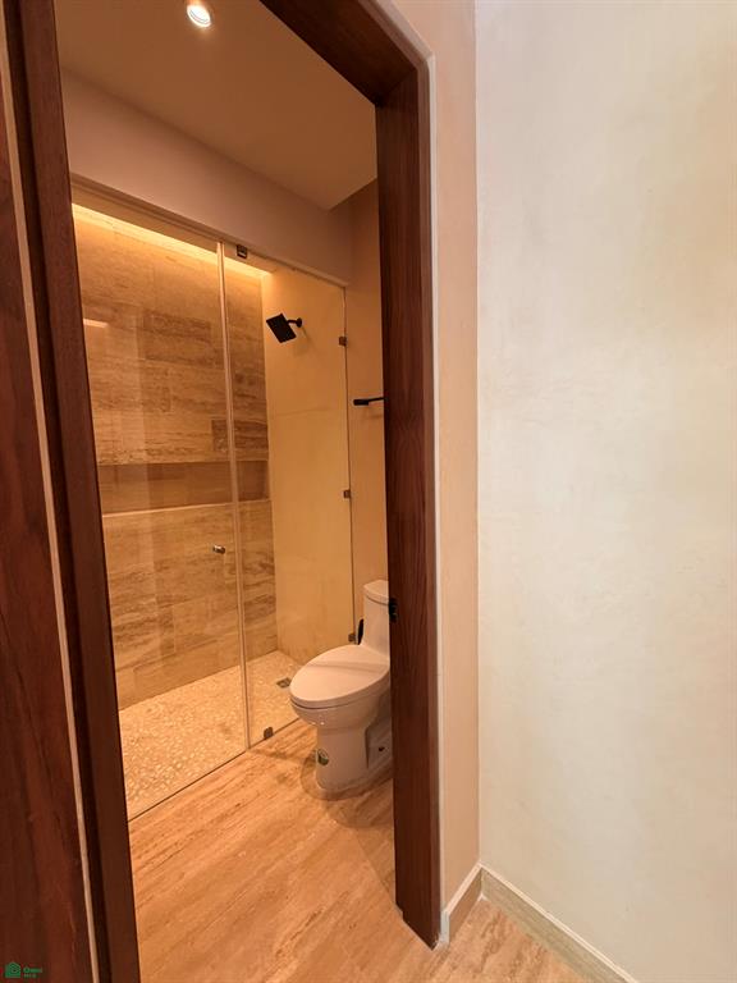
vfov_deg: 102.1
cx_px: 368
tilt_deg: -4.4
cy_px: 492
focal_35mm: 14
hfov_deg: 85.7
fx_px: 397
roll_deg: +1.5
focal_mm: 2.22
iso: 200
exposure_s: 1/60
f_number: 2.2
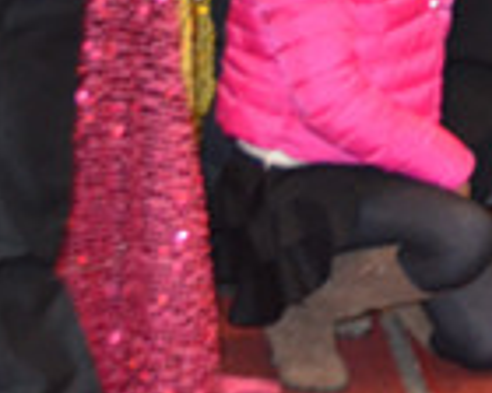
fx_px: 2242
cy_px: -365
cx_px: 1135
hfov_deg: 10.8
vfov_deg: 9.4
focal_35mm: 154
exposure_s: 1/60
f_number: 3.8
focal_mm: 22
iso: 1600
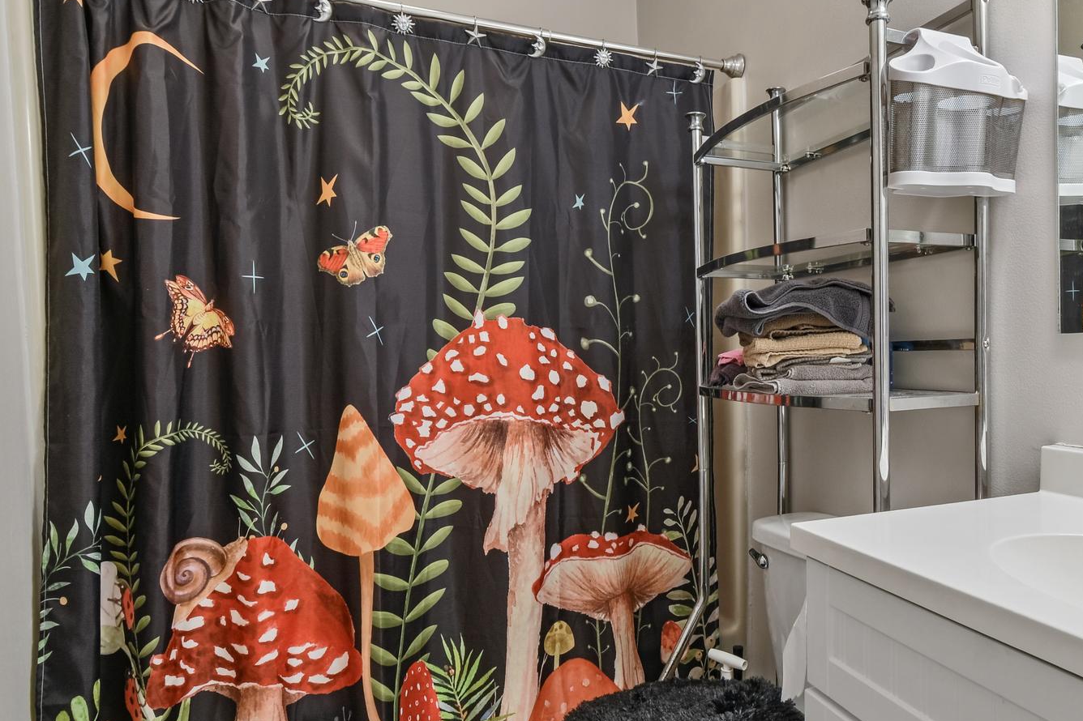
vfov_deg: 55.1
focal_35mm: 23
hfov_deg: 74.6
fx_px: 692
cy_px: 350
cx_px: 687
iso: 125
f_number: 9
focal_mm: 10
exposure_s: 1/1.25
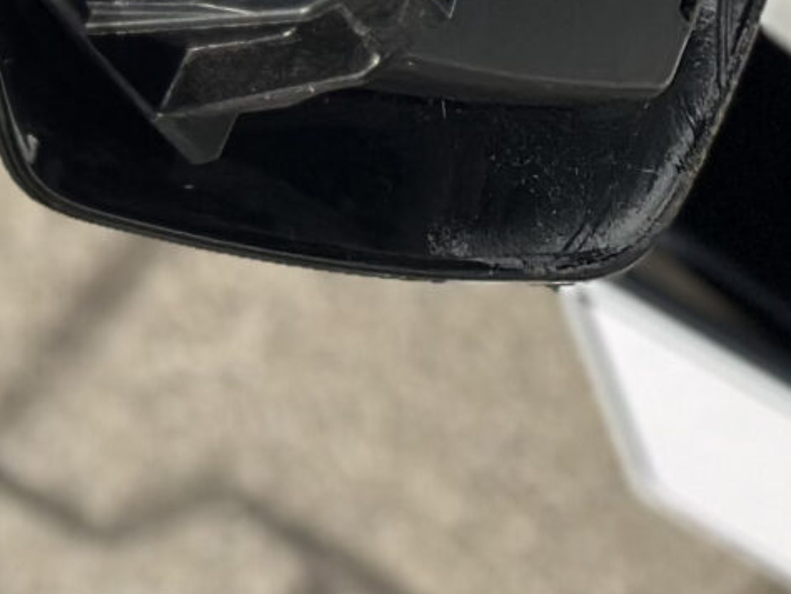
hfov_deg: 7.4
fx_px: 5921
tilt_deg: -55.2
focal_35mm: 259
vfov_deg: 5.7
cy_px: -439
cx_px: 1477
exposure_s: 1/5263
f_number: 1.78
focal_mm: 6.86
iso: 100
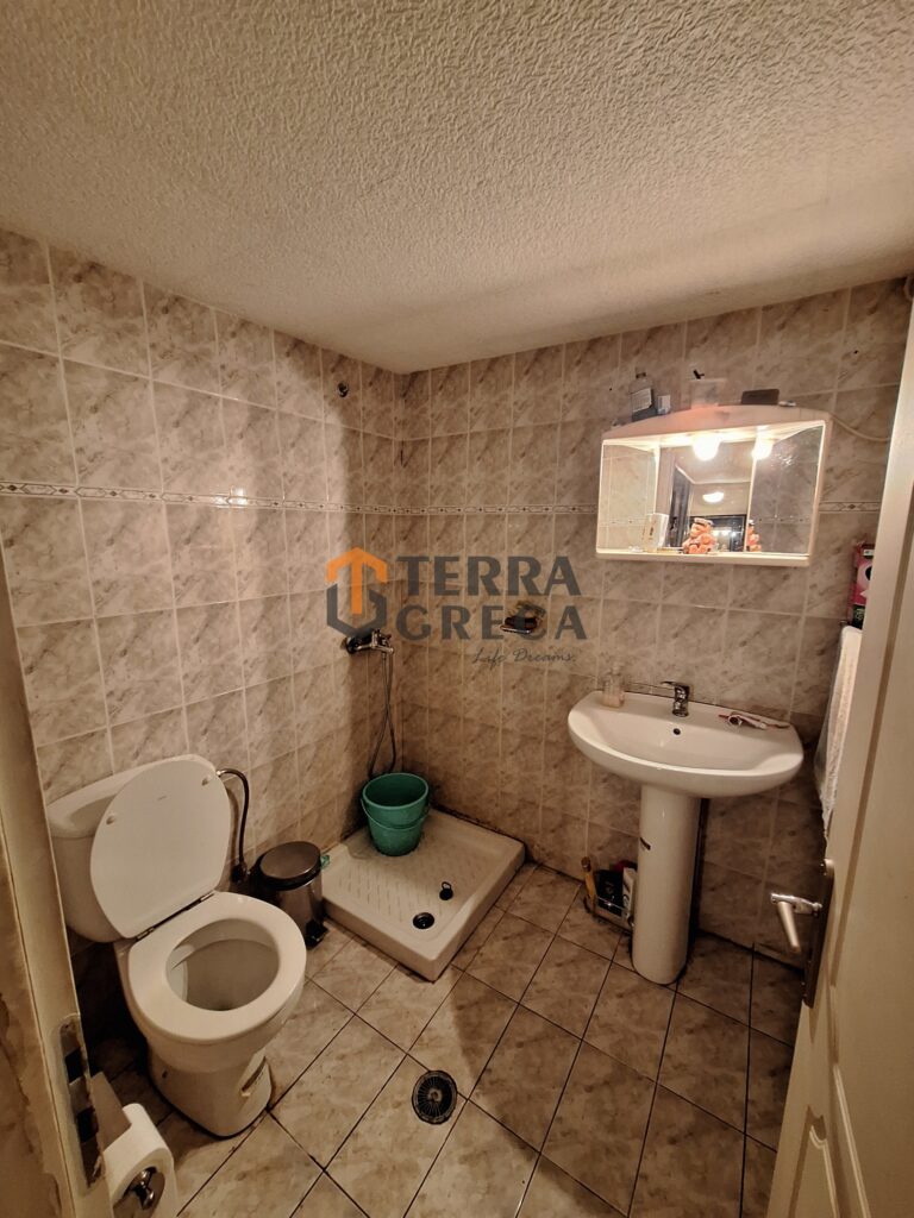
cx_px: 457
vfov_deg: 106.2
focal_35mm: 13
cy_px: 609
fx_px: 458
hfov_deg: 89.9
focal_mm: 1.74
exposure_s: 1/25
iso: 400
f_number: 2.2
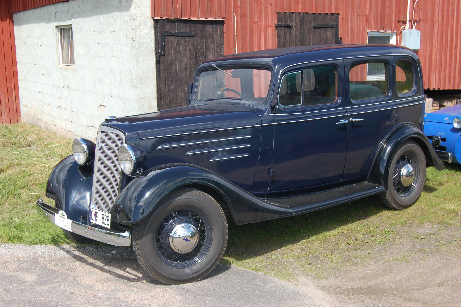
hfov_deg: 42.4
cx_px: 230
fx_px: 595
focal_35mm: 46
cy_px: 154
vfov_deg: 28.9
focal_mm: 31
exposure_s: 1/250
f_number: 8
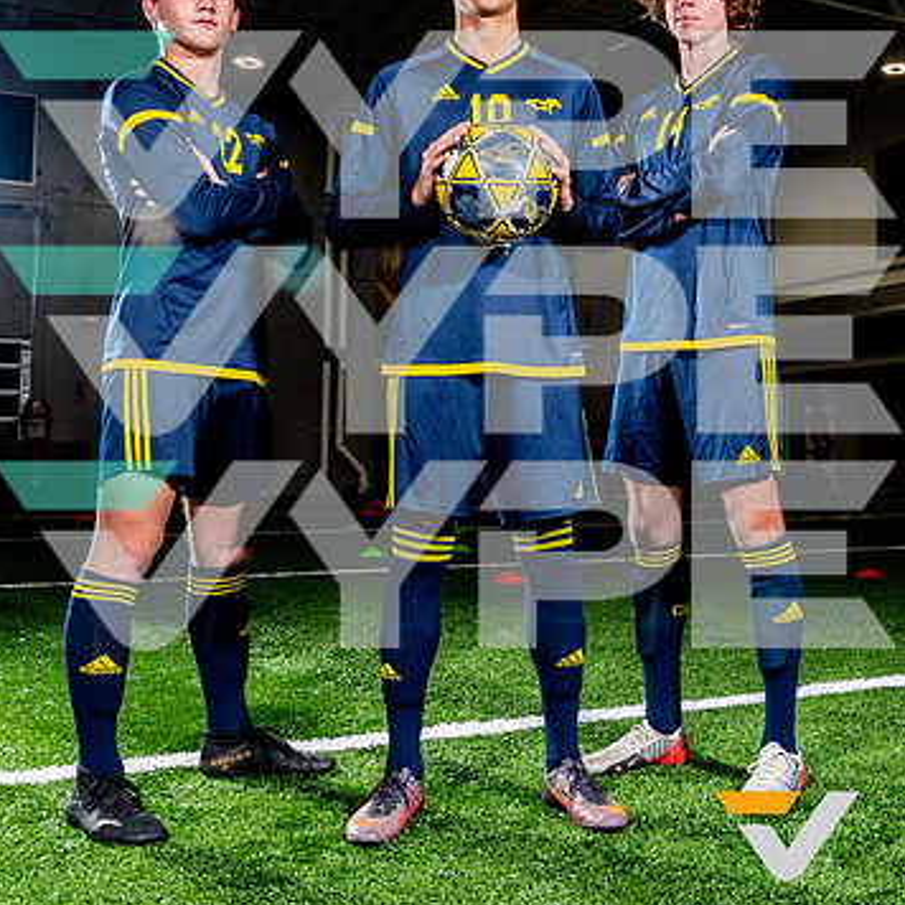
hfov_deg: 38.6
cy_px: 354
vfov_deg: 39.0
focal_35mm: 43
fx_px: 1272
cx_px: 615
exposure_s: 1/125
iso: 100
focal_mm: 26
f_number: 8
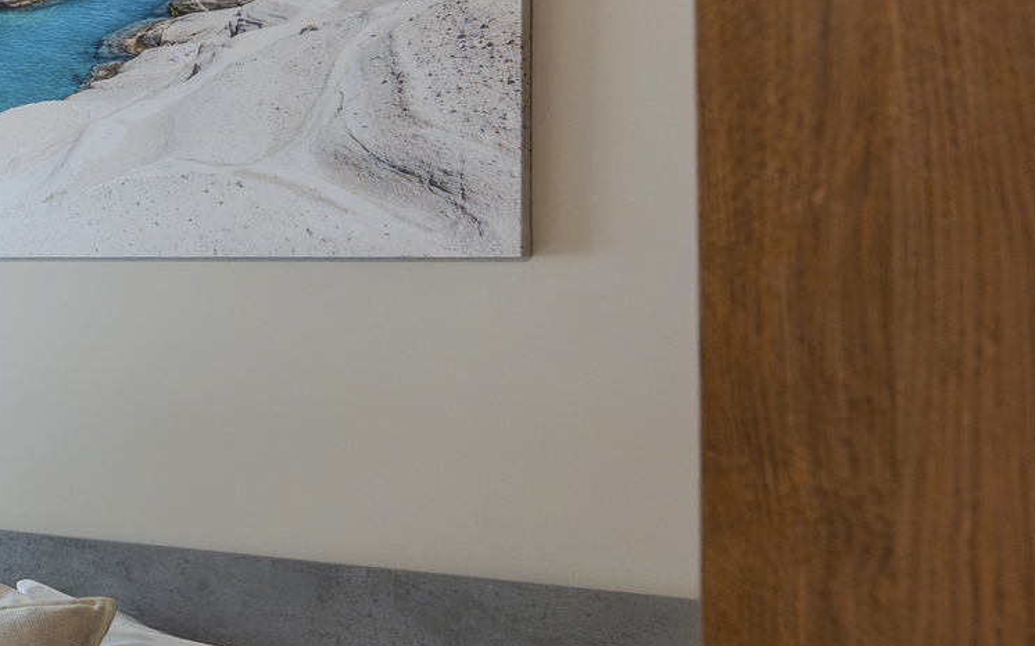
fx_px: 1971
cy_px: 151
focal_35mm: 70
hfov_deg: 18.4
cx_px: -1064
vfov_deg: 18.5
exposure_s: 1/160
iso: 1250
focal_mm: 14.6
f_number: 7.1
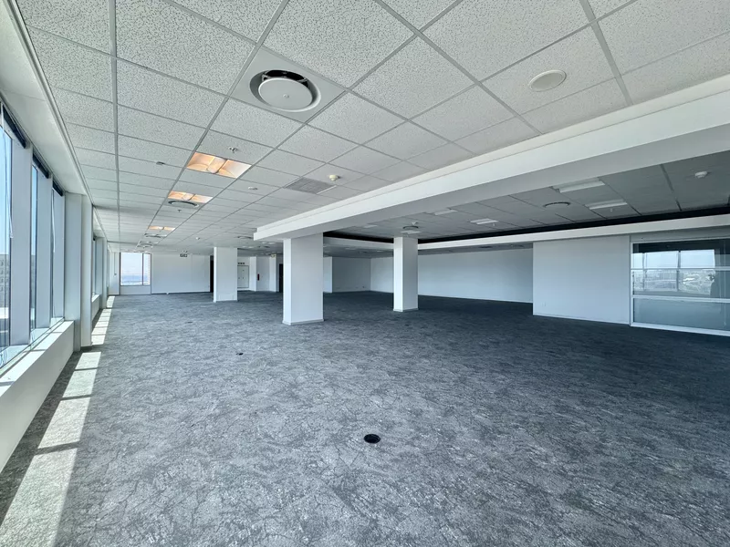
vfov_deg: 85.7
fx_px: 295
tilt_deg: -0.1
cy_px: 274
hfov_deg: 102.1
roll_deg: -0.5
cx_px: 365
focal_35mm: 14
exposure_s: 1/134
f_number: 2.2
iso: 40
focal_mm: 2.22
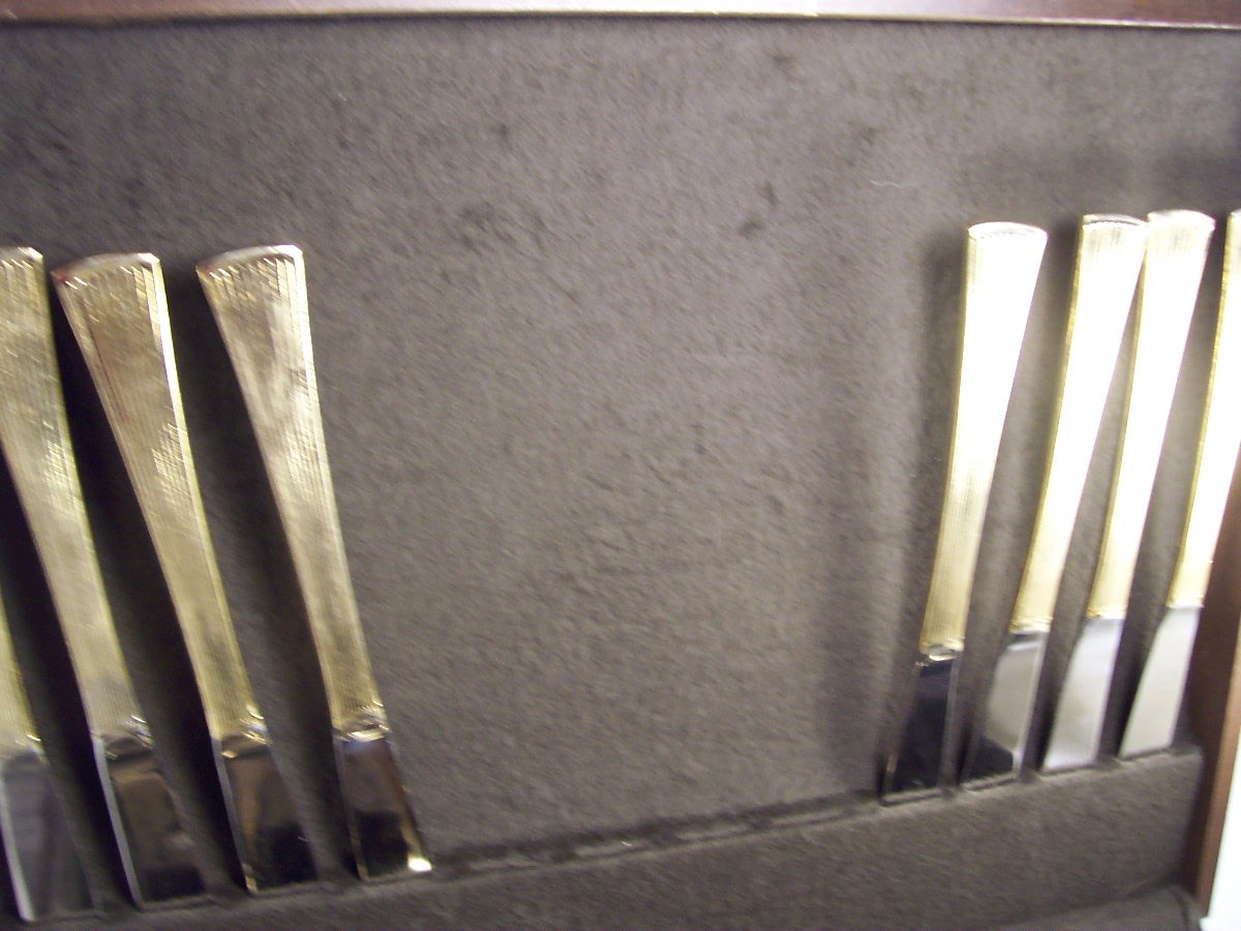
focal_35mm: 37
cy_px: 466
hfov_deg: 50.1
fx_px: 1326
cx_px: 620
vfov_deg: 38.7
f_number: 2.8
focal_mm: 5.6
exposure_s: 1/45
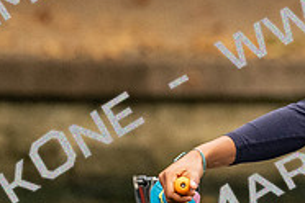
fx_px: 15876
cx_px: 417
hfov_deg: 1.1
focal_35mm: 1874
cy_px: 74
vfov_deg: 0.7
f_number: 4.5
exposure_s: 1/2500
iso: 4000
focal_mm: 400
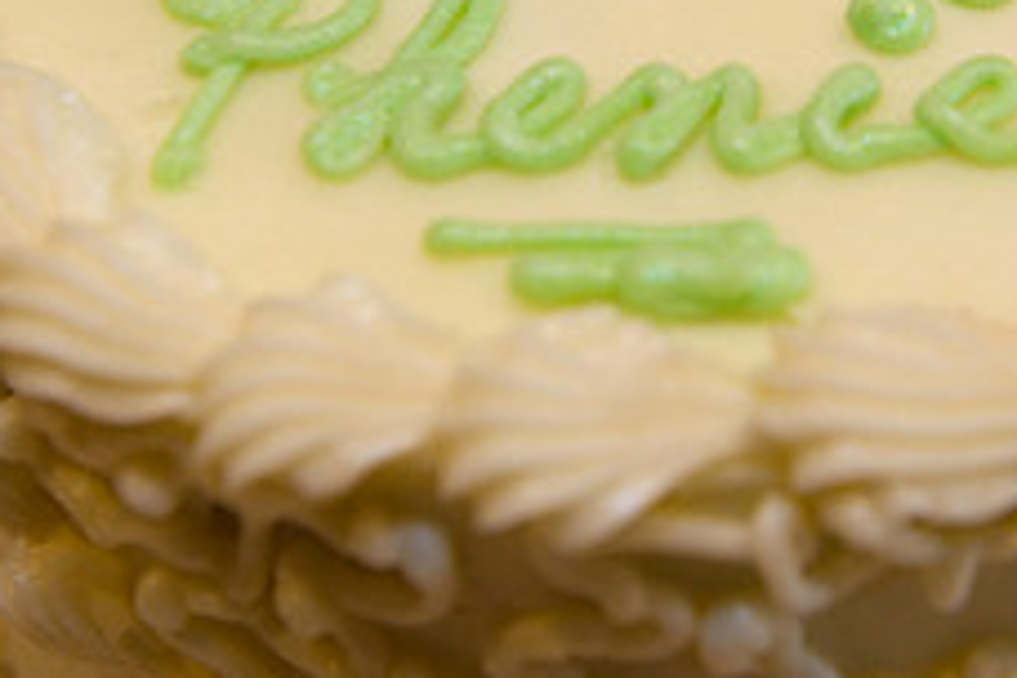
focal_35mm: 127
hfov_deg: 16.0
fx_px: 3587
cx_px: 807
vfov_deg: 10.6
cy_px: -89
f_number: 5
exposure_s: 1/100
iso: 1250
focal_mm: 50
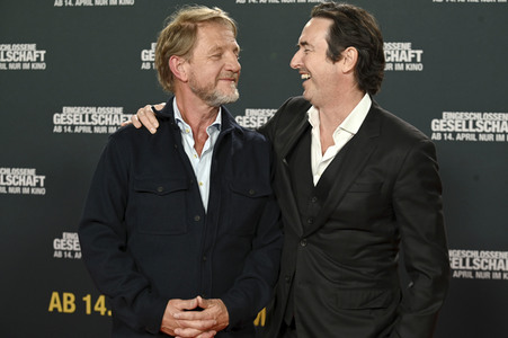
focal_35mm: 70
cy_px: 169
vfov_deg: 19.4
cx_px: 254
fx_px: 987
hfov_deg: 28.9
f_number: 4.8
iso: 2200
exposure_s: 1/350
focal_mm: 70
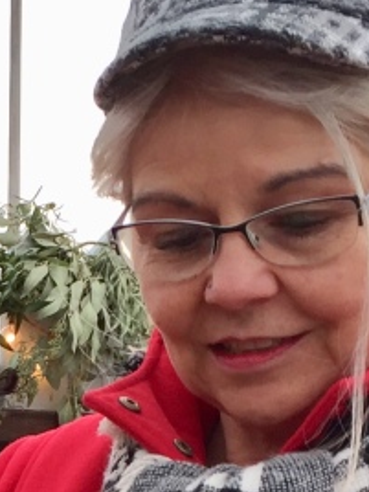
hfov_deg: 11.1
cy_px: 677
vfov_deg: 14.4
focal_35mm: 130
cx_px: -143
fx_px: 1848
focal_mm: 4.15
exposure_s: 1/257
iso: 32
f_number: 2.2
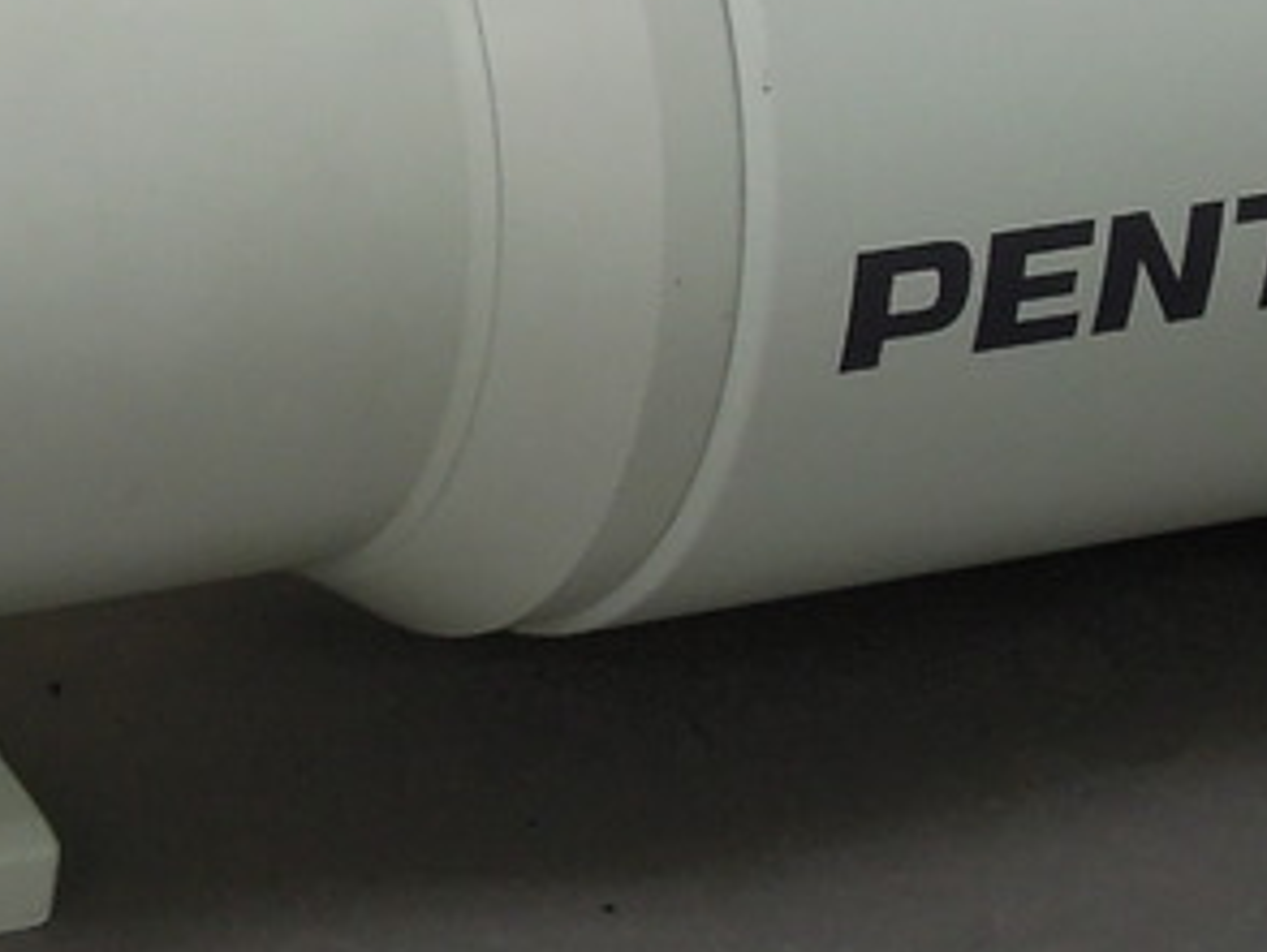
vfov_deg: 9.1
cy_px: 43
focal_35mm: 163
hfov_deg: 11.7
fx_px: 5971
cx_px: -560
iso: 160
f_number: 5.2
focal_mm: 7.2
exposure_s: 1/40
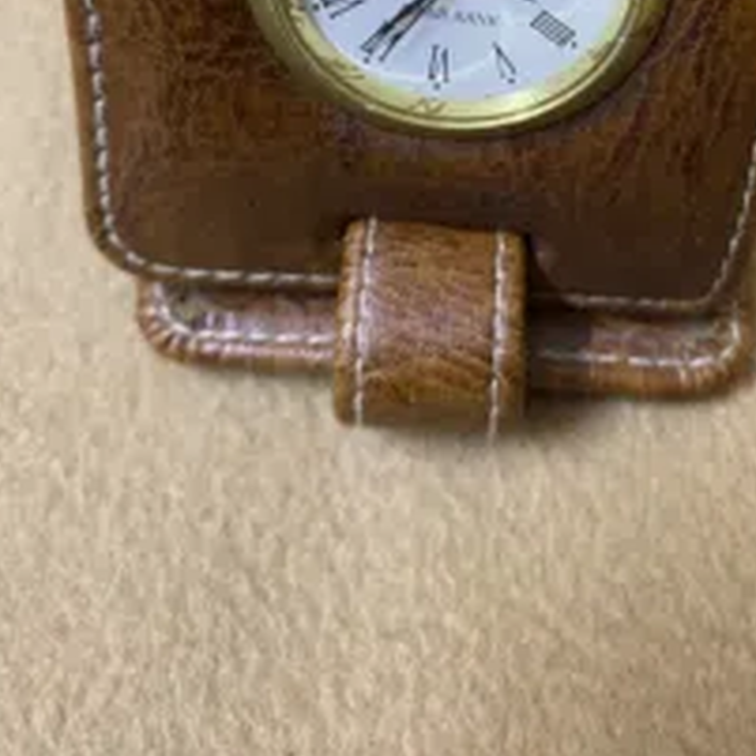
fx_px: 1087
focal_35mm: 44
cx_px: 508
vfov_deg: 35.0
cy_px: 11
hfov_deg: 37.9
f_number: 1.8
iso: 500
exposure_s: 1/33
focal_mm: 4.25
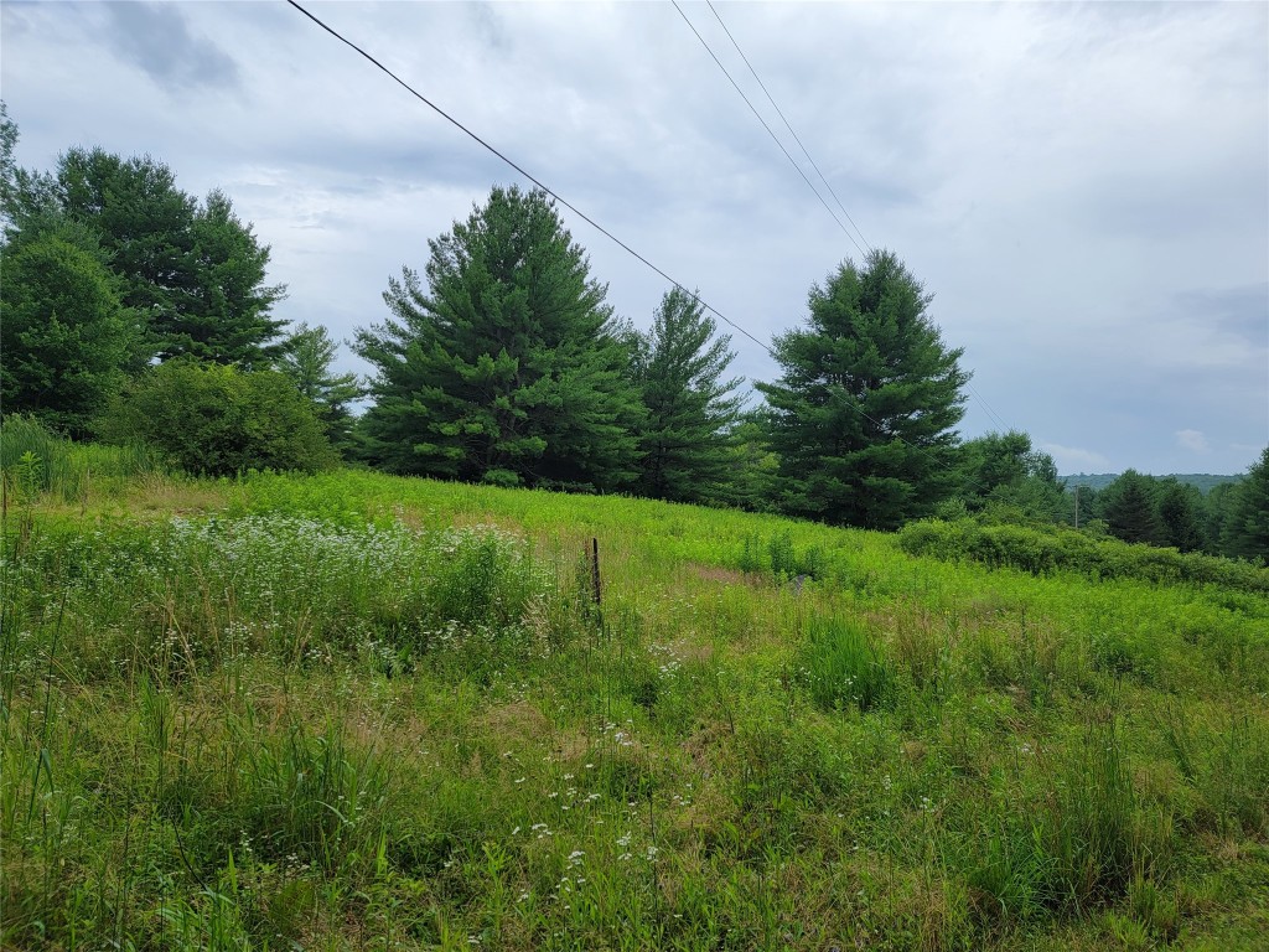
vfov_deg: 56.8
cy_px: 476
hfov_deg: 71.6
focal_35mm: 24
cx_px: 634
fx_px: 880
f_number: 1.8
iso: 16
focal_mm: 6.7
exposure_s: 1/526
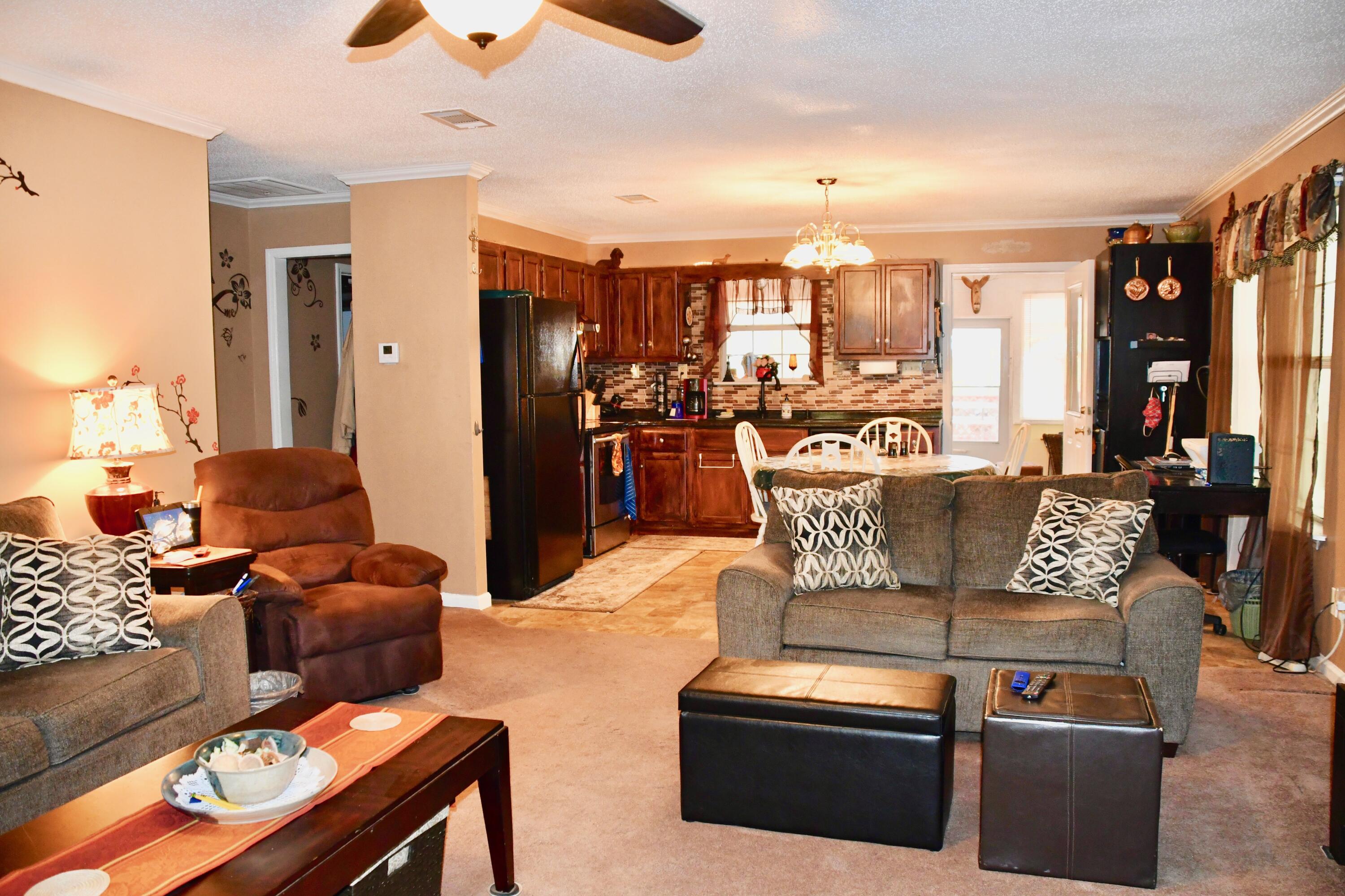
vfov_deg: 43.6
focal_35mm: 30
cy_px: 448
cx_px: 672
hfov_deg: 61.9
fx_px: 1121
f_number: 3.5
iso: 1800
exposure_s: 1/60
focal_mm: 20
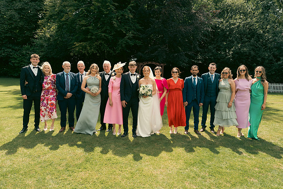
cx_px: 142
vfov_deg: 48.0
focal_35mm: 27
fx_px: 212
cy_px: 94
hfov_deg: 67.4
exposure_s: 1/320
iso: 320
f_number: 7.1
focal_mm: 27
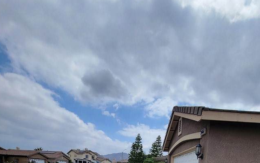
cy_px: 192
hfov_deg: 79.1
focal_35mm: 22
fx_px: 156
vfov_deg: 40.4
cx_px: 150
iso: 50
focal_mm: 2.2
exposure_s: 1/2797
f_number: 2.2
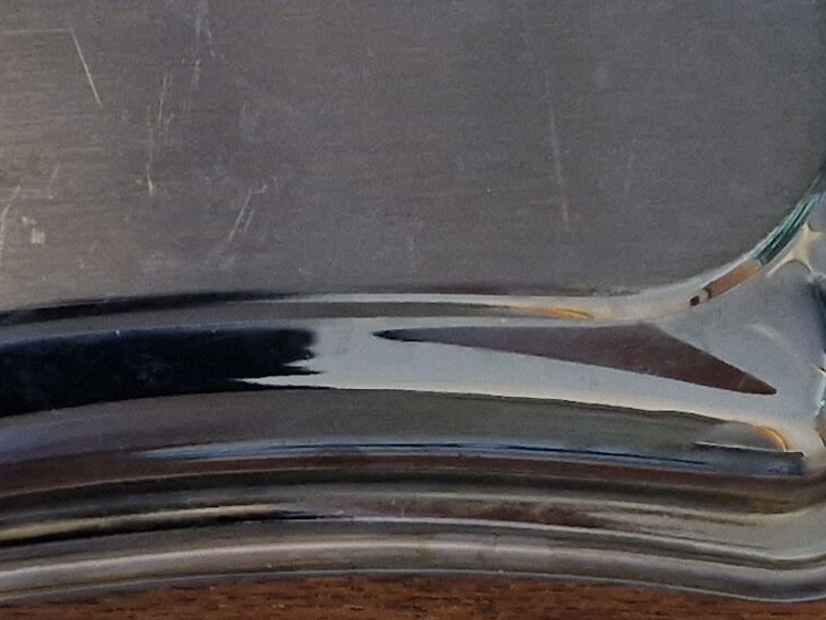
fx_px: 2935
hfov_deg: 15.3
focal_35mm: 123
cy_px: -710
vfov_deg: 10.8
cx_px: -224
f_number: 1.8
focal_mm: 5.4
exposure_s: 1/100
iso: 250
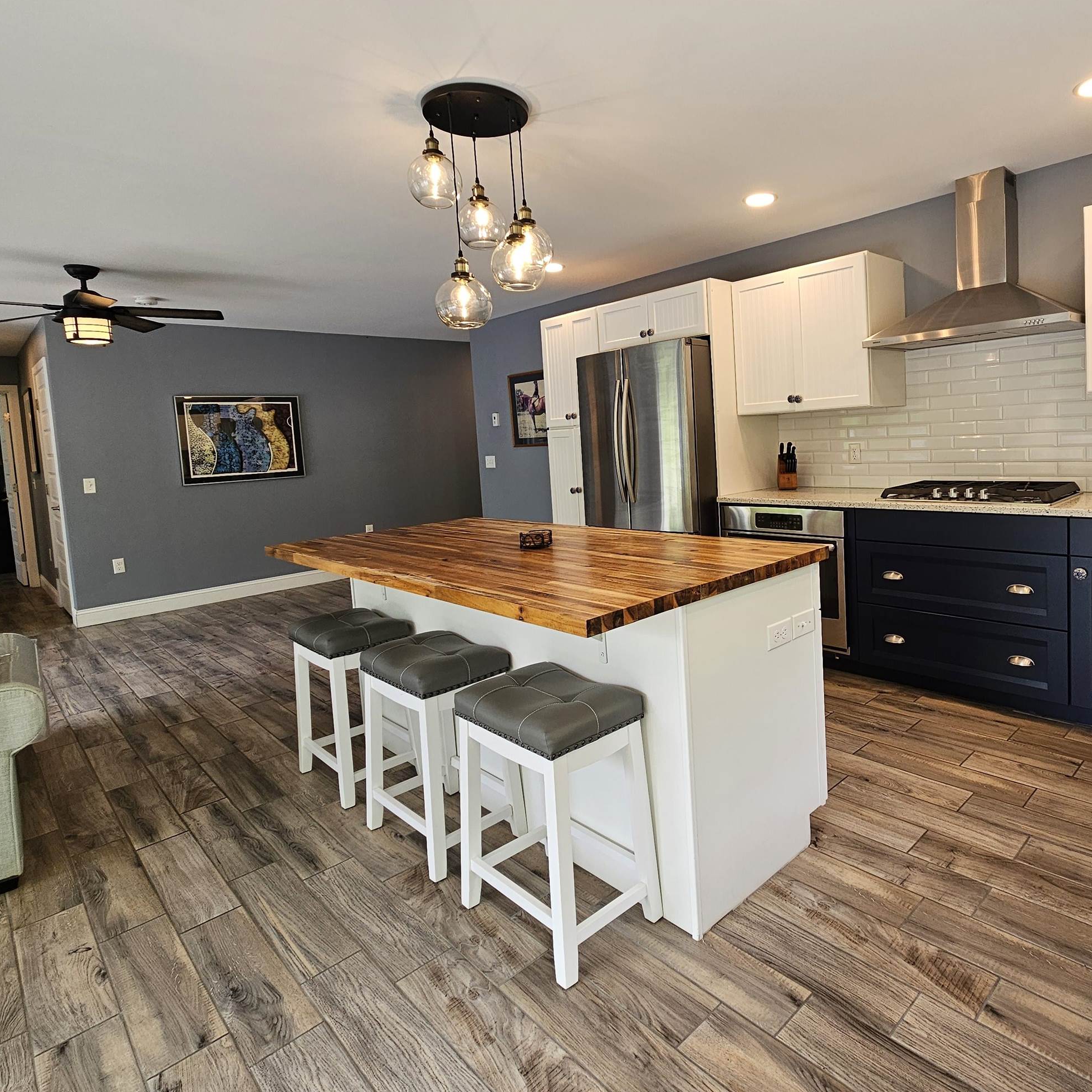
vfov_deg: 80.5
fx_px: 642
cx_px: 657
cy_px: 496
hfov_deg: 79.7
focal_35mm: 18
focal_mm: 2.2
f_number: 2.2
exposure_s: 1/60
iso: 64
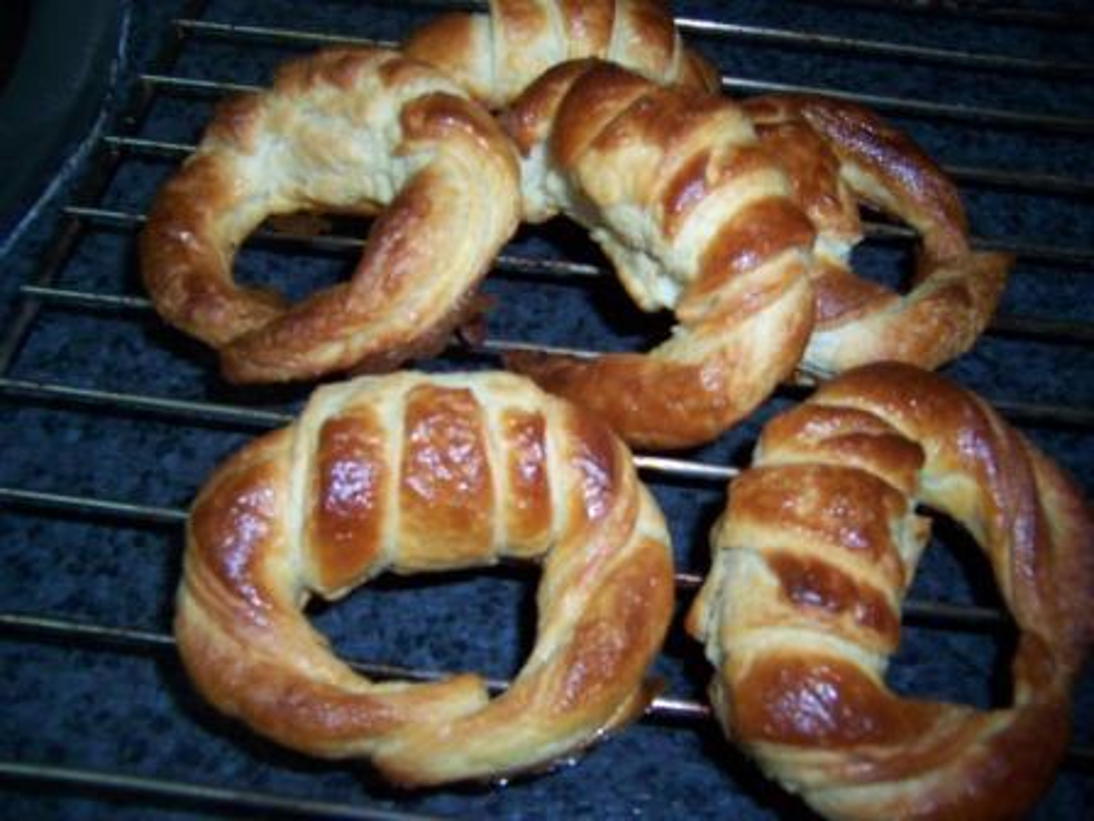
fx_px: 1043
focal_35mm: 33
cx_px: 547
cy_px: 410
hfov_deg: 55.4
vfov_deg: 42.9
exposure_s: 1/60
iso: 140
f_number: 2.8
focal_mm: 5.5
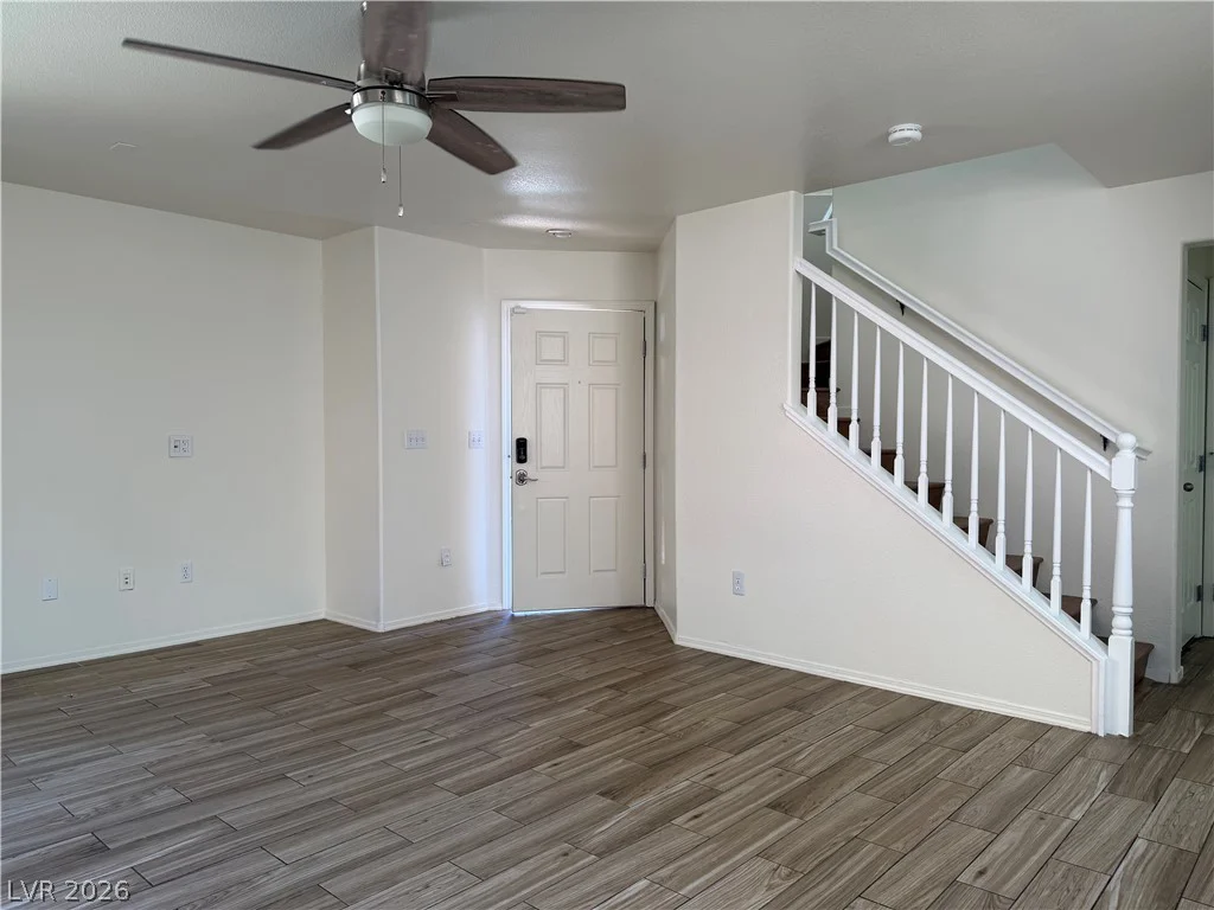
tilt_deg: +0.1
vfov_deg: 56.8
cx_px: 607
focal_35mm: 24
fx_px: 842
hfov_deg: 71.6
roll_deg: -0.3
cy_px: 455
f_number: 1.78
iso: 64
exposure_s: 1/120
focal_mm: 6.76
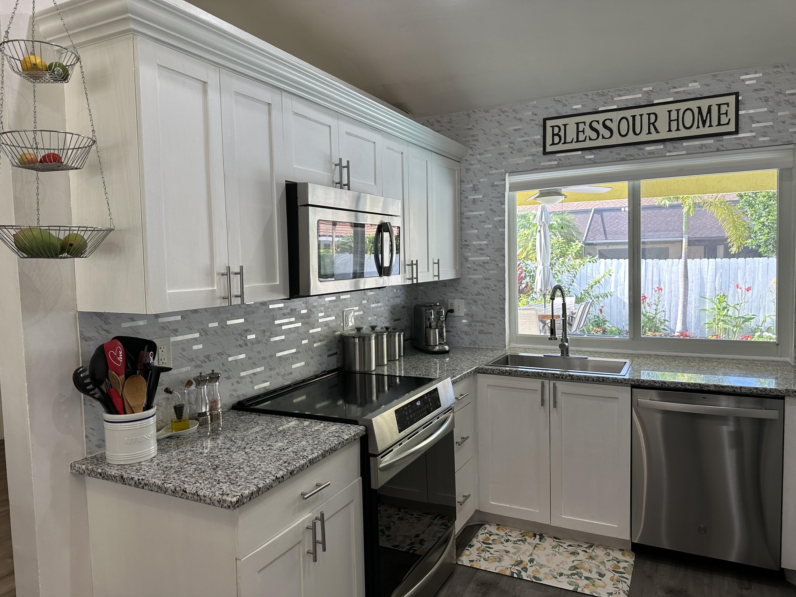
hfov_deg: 71.6
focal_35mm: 24
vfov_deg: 56.8
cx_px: 398
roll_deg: +1.3
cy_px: 298
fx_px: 552
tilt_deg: -4.7
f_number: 1.78
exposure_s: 1/158
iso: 100
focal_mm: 6.86
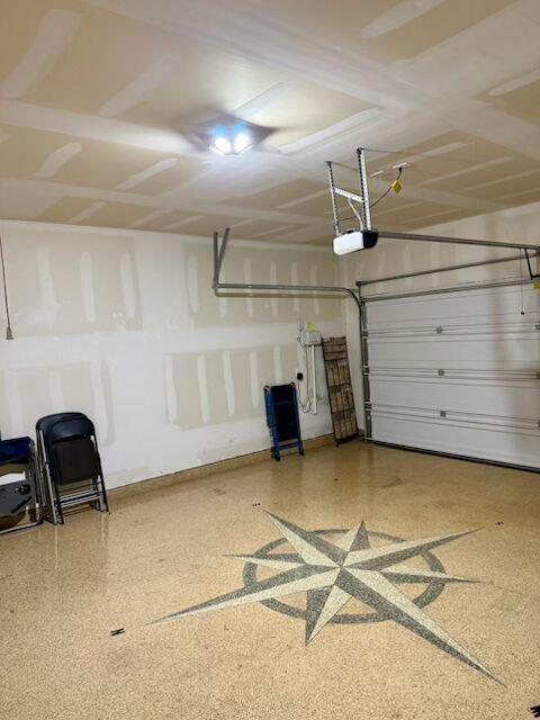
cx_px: 270
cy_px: 360
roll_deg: +3.2
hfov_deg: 56.8
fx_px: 499
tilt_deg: -3.2
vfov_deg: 71.6
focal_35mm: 24
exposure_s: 1/60
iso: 320
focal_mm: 6.76
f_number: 1.78
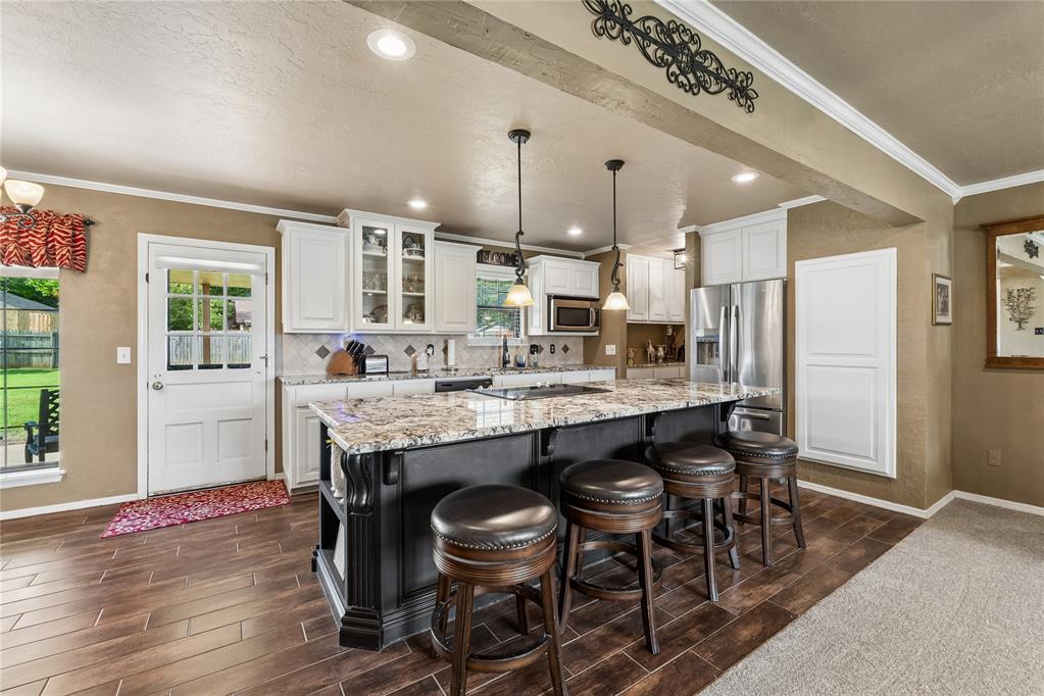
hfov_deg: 100.4
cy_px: 348
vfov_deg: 77.3
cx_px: 522
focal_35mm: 15
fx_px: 435
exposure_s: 1/13
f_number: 8
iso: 200
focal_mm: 10
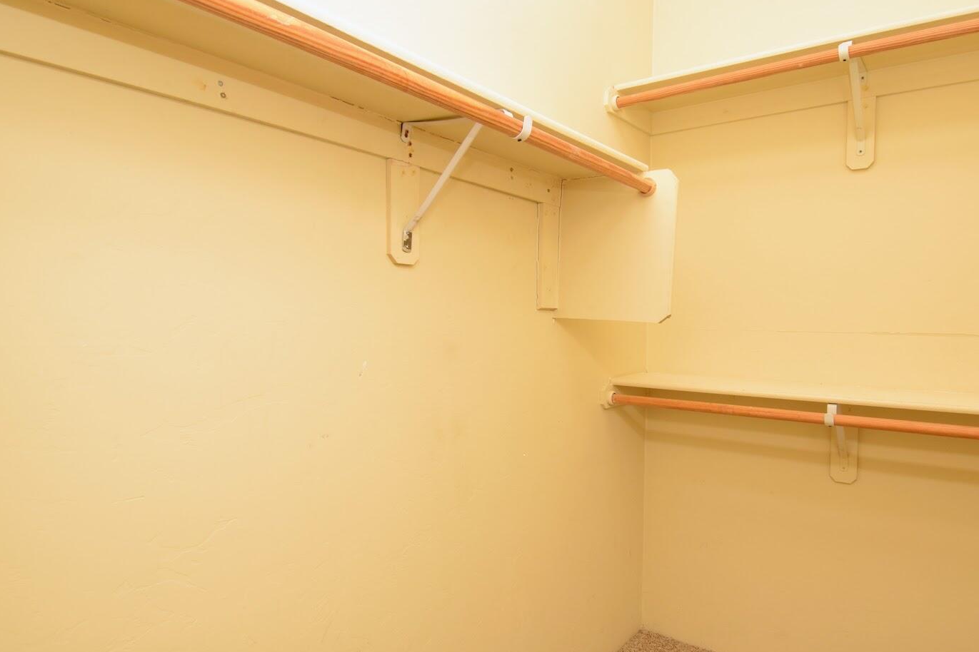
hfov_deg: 80.8
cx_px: 557
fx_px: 571
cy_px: 360
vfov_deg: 59.4
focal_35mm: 21
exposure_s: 1/200
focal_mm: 10
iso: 400
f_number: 9
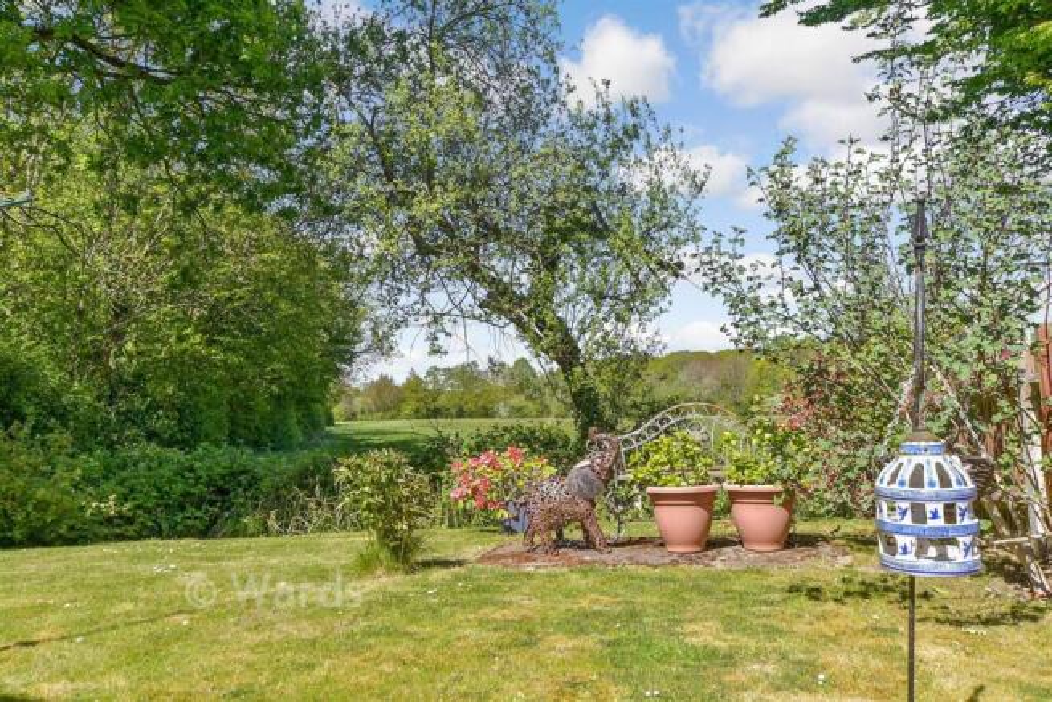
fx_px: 877
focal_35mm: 30
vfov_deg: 43.6
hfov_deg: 61.9
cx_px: 526
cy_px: 351
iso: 160
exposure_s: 1/250
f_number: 8
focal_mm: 20
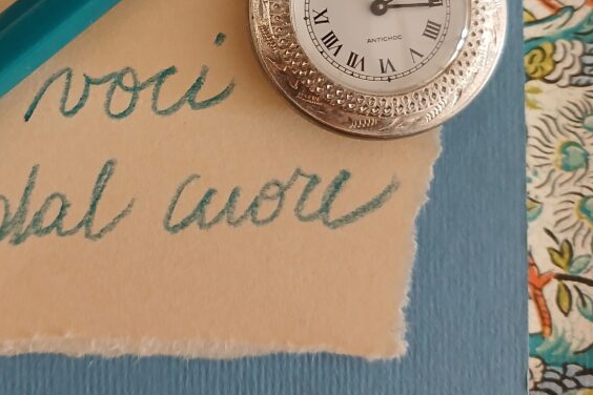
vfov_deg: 25.2
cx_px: 218
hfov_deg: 38.6
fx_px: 840
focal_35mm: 51
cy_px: -1
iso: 250
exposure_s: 1/25
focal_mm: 3.98
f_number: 1.8
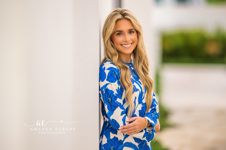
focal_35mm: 200
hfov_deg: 10.3
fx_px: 1255
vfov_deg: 6.9
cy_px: 75
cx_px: 113
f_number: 2.8
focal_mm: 200
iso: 320
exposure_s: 1/2000
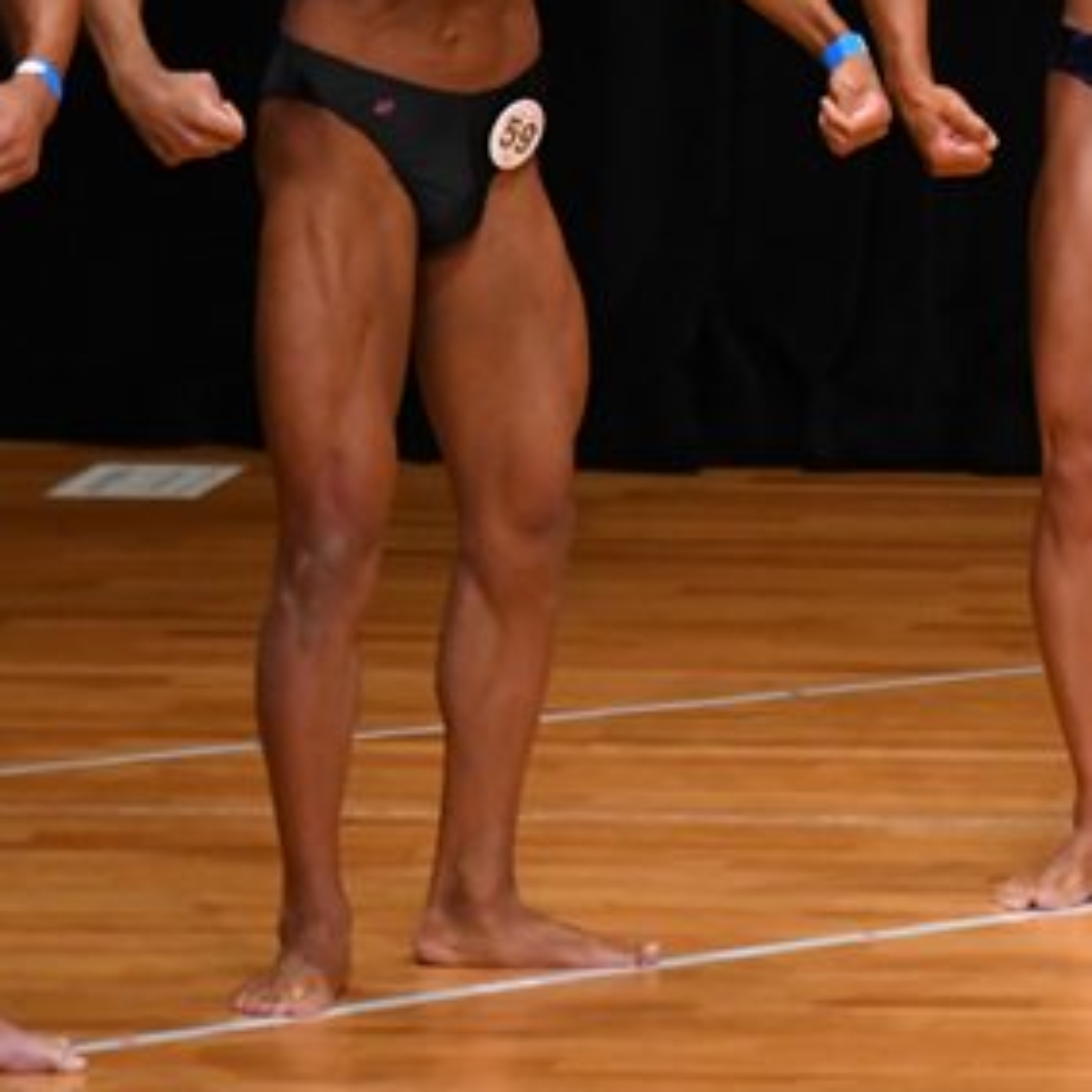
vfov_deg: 2.8
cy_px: 177
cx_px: 1425
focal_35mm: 627
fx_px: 22378
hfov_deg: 2.8
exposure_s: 1/400
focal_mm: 180
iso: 3200
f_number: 5.6
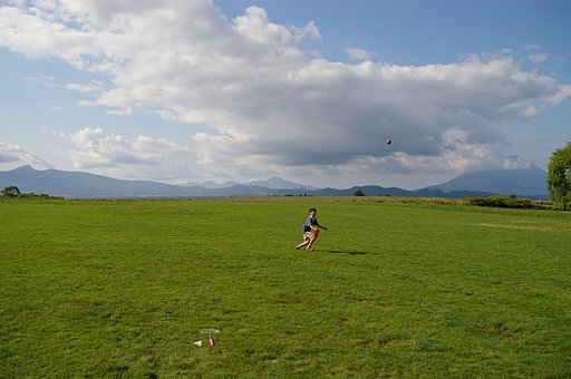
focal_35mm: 32
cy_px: 190
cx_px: 286
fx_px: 499
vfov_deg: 41.6
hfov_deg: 59.6
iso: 200
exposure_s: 1/1500
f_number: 4.5
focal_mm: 21
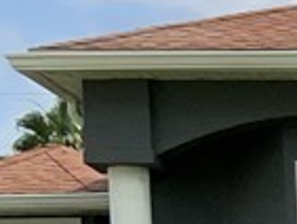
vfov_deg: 6.9
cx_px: 929
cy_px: 442
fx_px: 1803
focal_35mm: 210
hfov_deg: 7.9
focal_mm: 3
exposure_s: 1/2058
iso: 16
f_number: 1.8
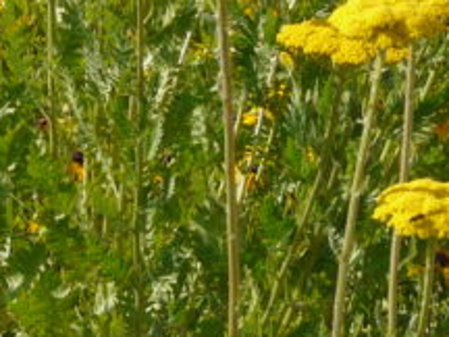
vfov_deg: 5.5
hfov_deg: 7.4
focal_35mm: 266
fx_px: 3450
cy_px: -135
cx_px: 112
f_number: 5.6
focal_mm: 9.2
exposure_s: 1/400
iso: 100
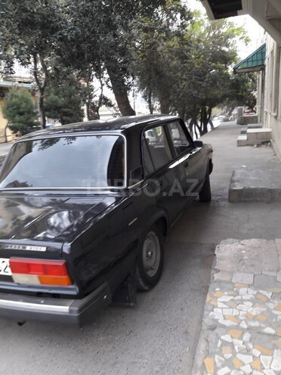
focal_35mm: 28
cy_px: 188
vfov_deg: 63.4
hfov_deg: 49.7
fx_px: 303
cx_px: 140
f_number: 1.9
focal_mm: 3.7
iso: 50
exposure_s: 1/100
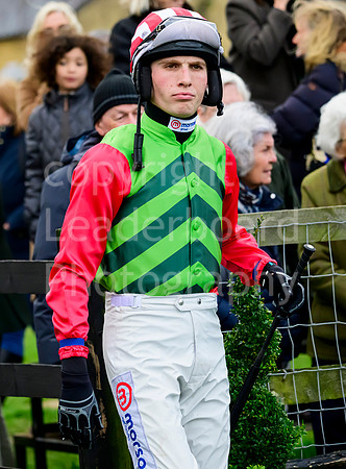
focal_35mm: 275
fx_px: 3710
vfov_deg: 7.2
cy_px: 214
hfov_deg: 5.3
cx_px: 74
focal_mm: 175
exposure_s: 1/2500
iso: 4500
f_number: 4.8
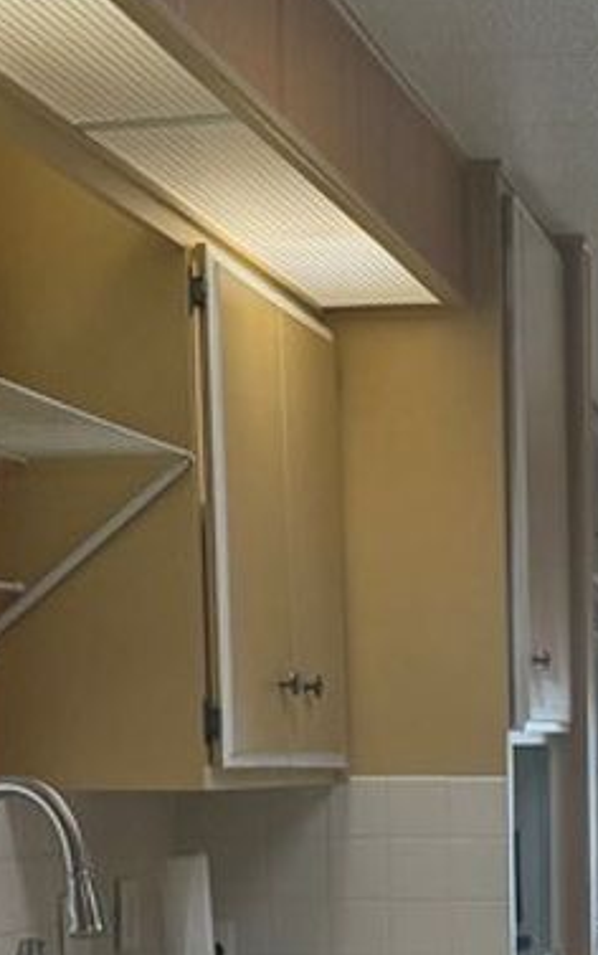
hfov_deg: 13.8
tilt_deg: -6.9
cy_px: 1045
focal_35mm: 92
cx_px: 715
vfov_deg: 21.4
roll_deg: -0.4
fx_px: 2396
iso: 125
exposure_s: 1/183
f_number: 1.78
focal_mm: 6.76
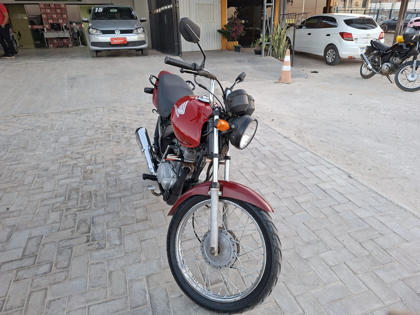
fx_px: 279
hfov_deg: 73.9
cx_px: 210
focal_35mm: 23
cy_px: 158
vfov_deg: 58.9
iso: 125
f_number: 1.8
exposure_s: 1/120
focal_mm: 5.54
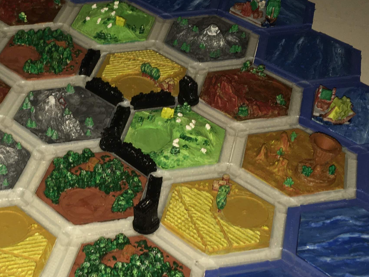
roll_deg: -3.0
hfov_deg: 27.4
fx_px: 735
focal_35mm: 69
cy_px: 177
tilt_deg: -42.9
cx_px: 59
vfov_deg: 21.3
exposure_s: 1/17
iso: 32
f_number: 2.2
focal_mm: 4.15
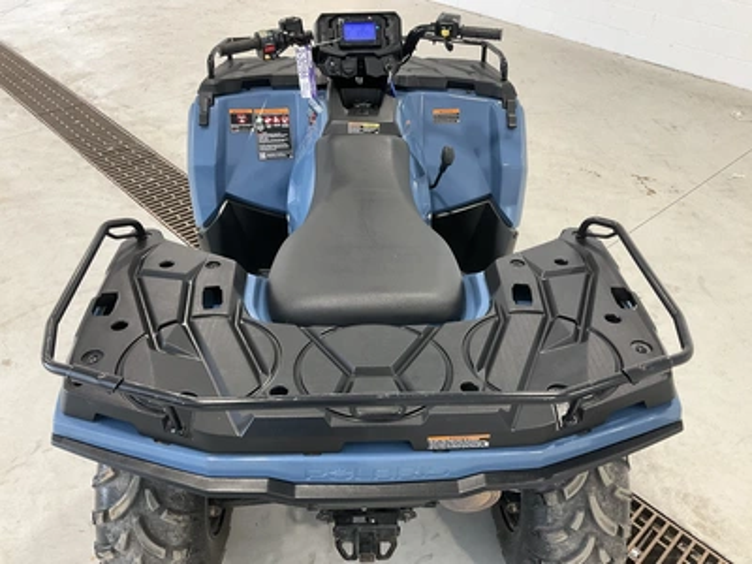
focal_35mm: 29
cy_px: 282
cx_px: 376
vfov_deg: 48.2
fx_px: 630
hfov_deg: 61.7
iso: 80
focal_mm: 3
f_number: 1.8
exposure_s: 1/60
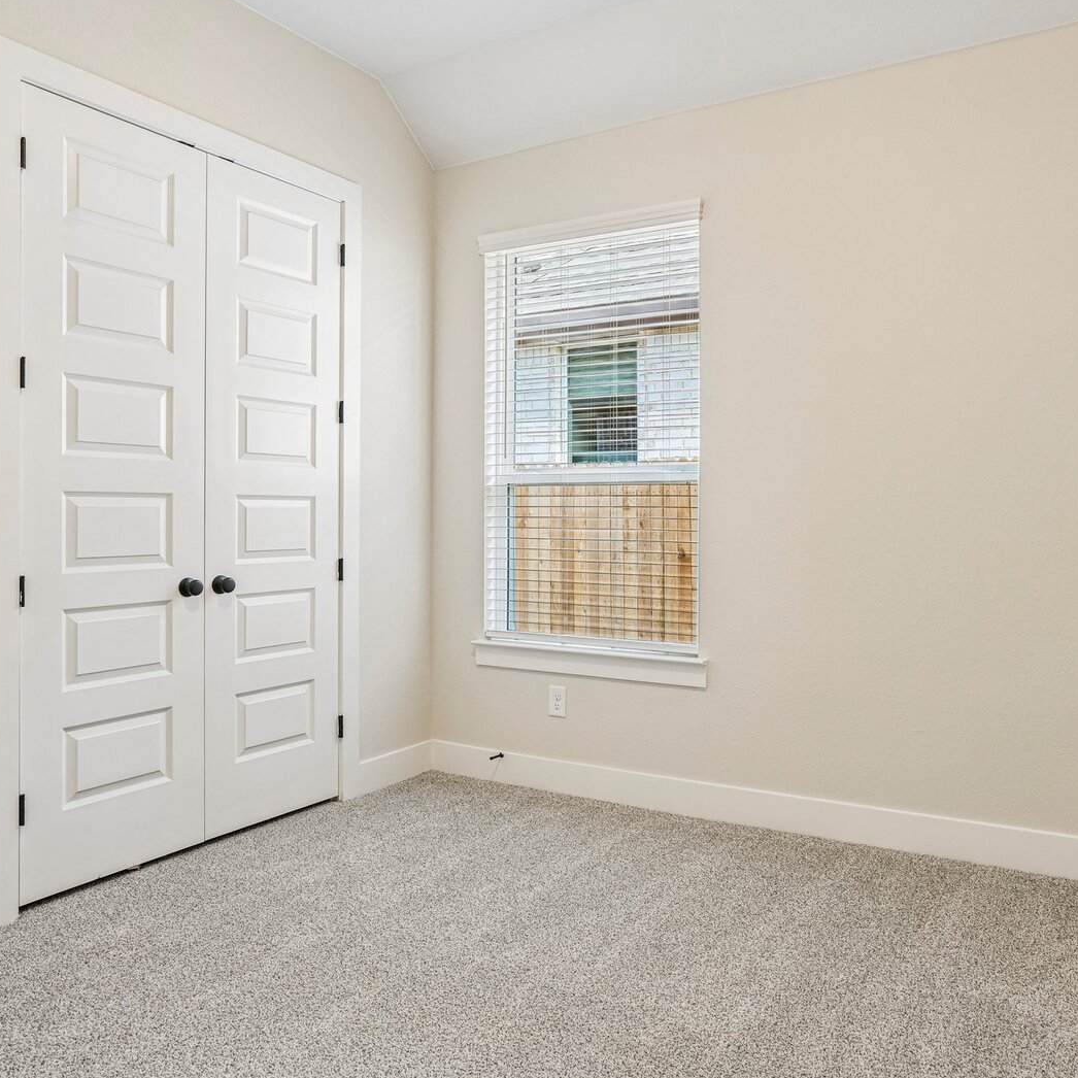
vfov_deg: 62.9
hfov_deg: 62.5
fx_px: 881
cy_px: 529
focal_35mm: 25
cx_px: 638
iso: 400
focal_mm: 19
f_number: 8
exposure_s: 1/20
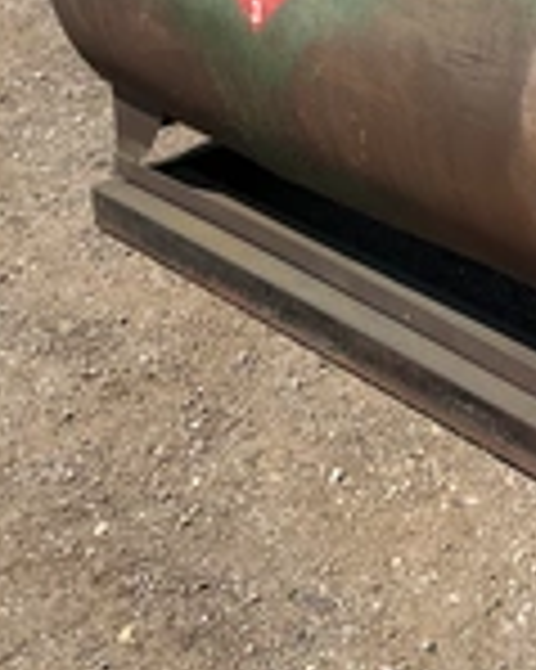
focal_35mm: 76
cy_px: 4
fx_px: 1509
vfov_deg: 24.0
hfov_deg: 19.7
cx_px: 509
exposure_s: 1/1412
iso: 25
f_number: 1.8
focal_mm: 3
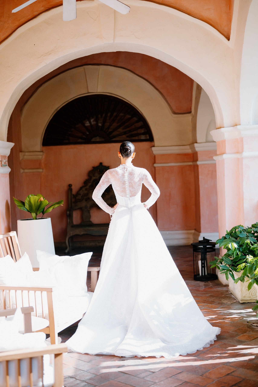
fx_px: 537
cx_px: 129
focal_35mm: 50
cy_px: 194
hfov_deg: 27.0
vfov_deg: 39.6
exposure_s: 1/2500
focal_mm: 50
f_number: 2.2
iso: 500
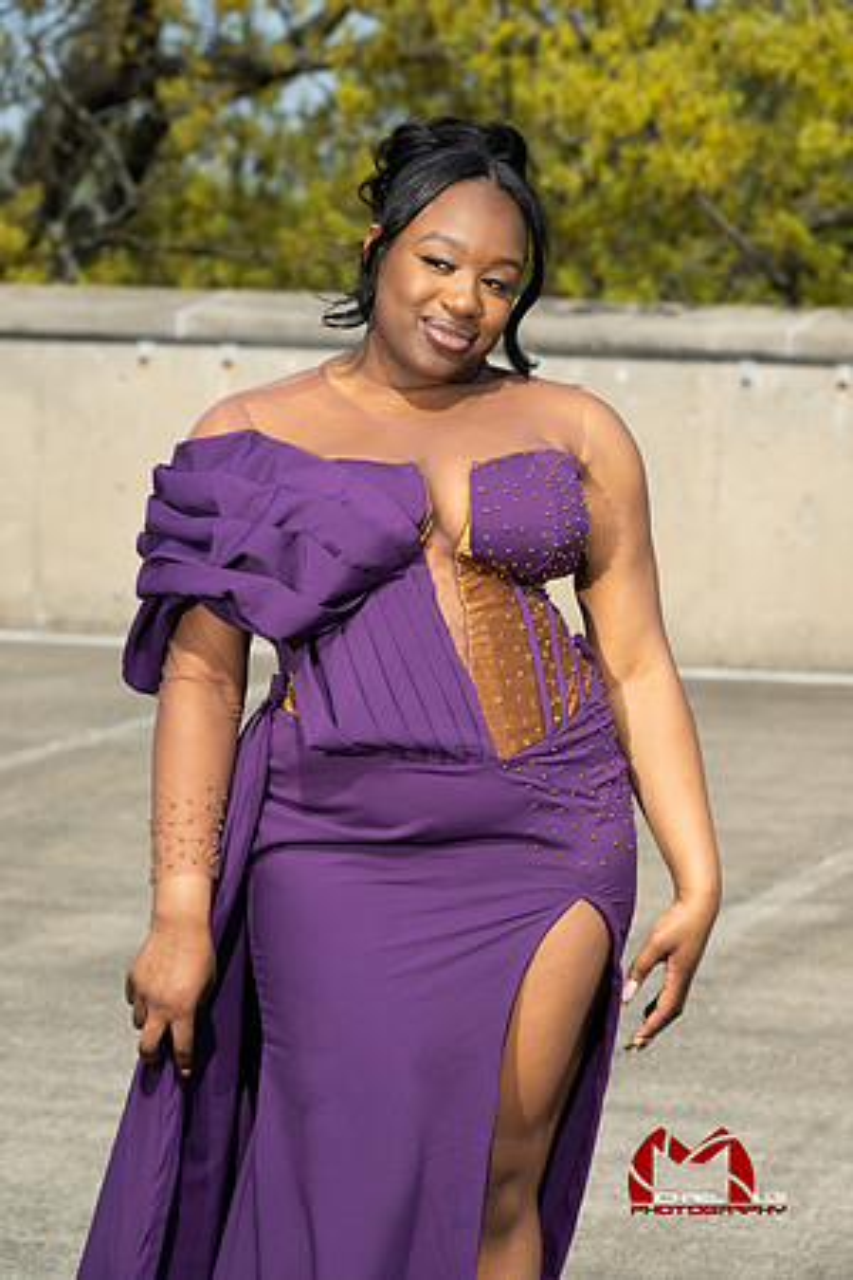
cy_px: 640
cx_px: 426
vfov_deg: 14.7
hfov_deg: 9.8
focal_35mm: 140
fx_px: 4975
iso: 100
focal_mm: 140
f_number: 8
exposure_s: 1/250
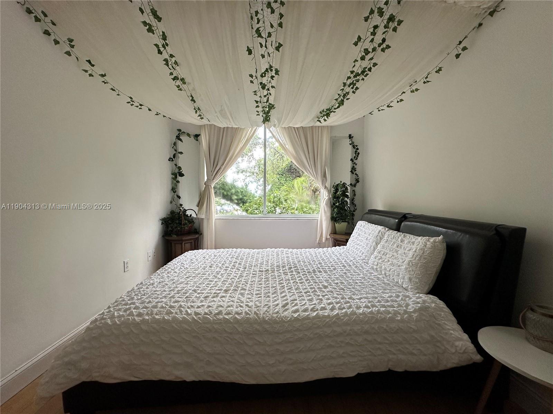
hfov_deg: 102.1
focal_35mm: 14
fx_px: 224
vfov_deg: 85.7
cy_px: 207
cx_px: 276
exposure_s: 1/120
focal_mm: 2.22
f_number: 2.2
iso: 160
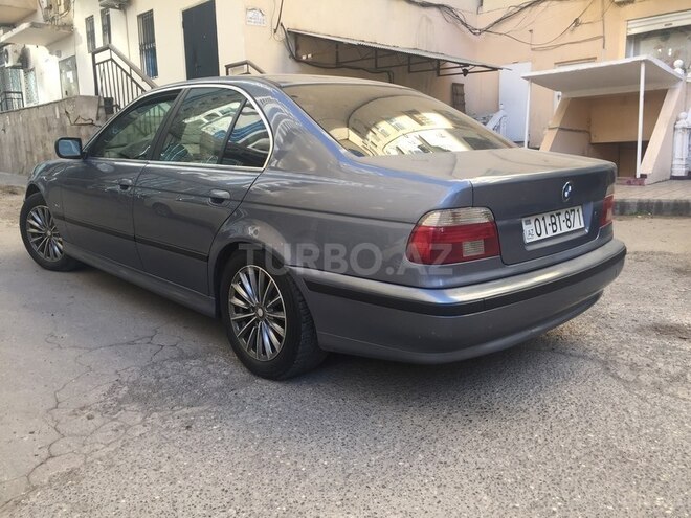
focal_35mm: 29
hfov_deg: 61.7
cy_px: 259
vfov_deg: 48.2
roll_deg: +0.0
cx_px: 346
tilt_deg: -10.0
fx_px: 579
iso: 32
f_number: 2.2
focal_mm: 4.15
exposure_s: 1/165
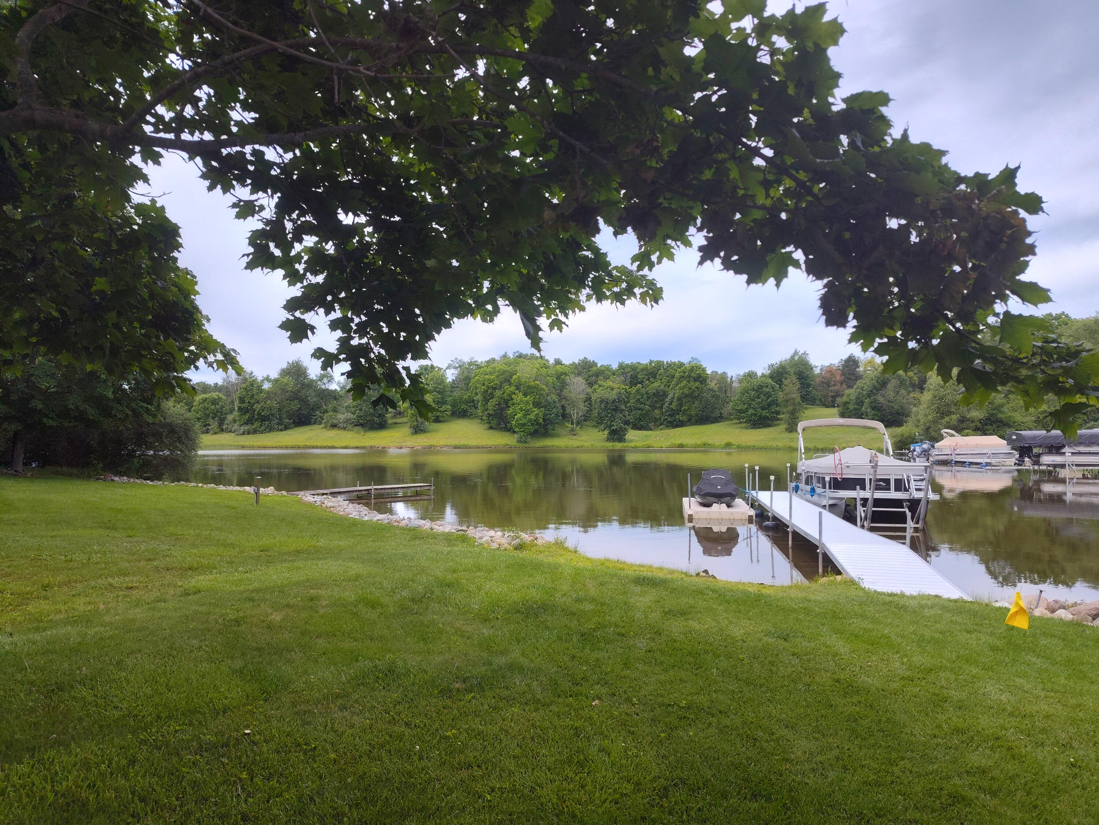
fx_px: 730
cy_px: 412
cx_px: 550
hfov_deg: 73.9
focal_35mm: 23
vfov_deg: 58.9
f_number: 1.8
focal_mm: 5.56
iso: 100
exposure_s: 1/1530
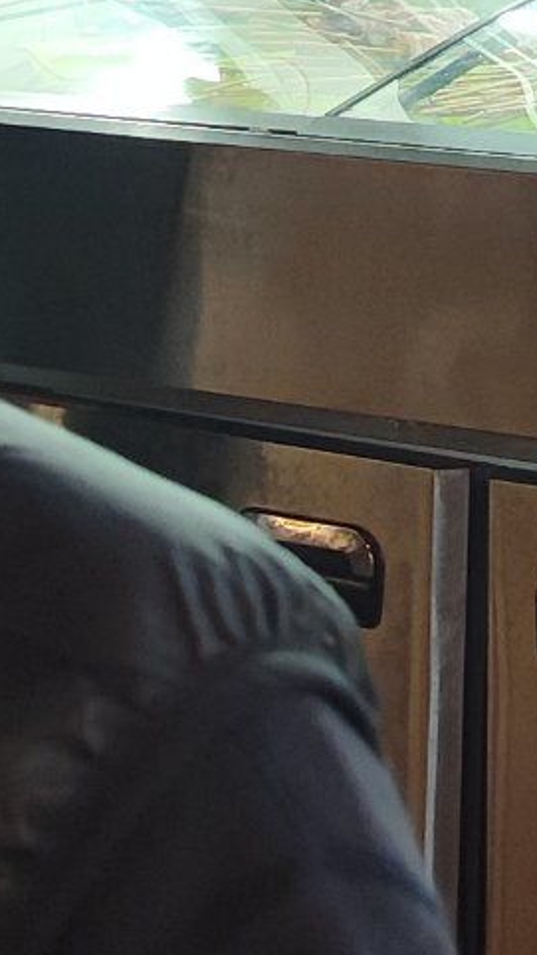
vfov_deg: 13.7
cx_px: 1197
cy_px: -423
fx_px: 3748
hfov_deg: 7.7
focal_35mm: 148
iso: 245
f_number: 1.65
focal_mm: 5.26
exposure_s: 1/100
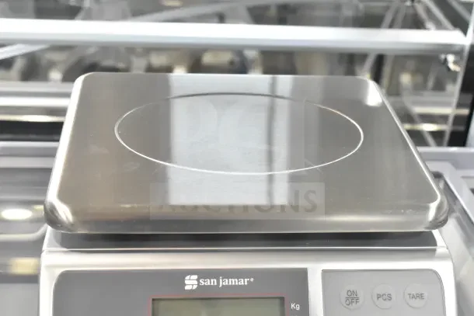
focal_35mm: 52
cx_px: 237
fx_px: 691
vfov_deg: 25.8
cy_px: 158
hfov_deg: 37.8
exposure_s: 1/200
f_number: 7.1
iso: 6400
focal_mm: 35
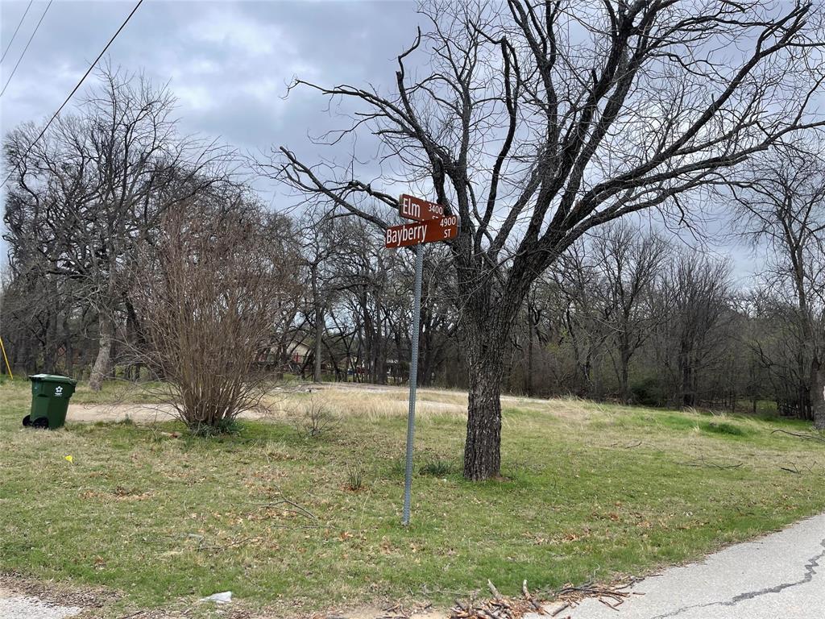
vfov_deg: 54.9
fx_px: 596
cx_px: 412
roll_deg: -3.8
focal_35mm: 25
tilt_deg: +4.6
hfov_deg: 69.4
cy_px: 310
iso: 32
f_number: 1.6
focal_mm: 5.1
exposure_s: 1/2288
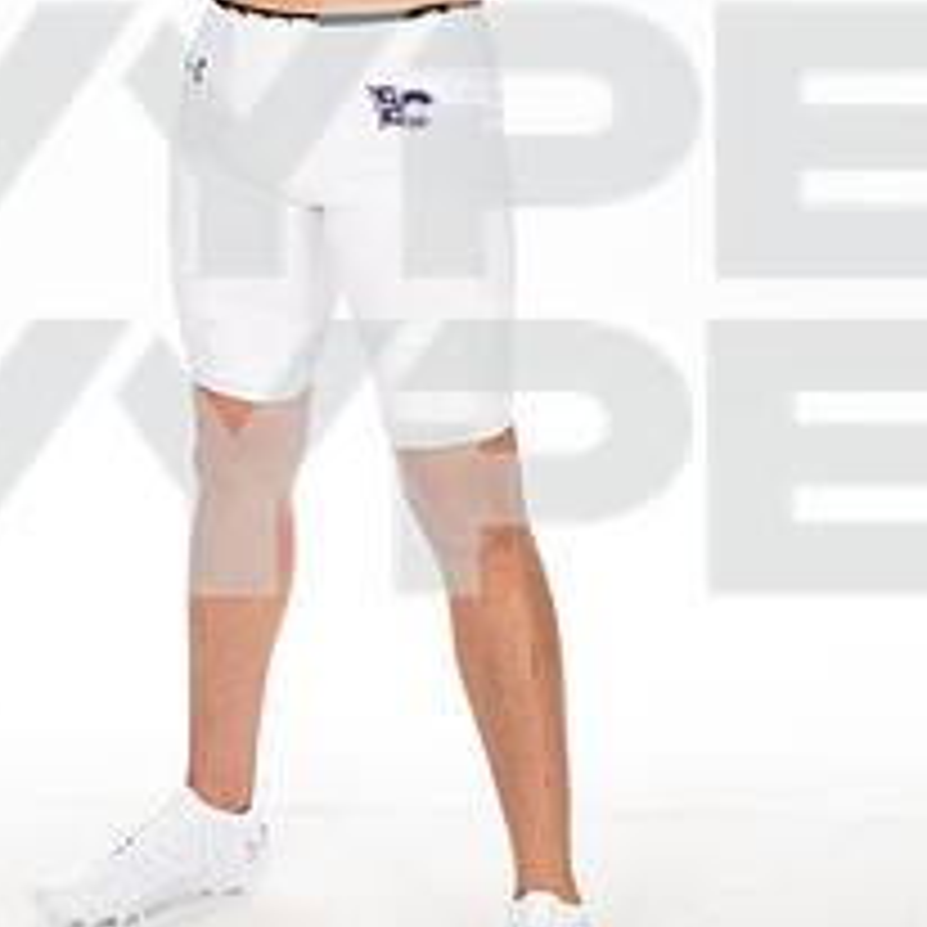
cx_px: 351
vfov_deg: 16.6
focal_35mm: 104
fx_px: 3151
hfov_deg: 16.7
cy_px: 144
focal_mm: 56
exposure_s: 1/320
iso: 800
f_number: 7.1
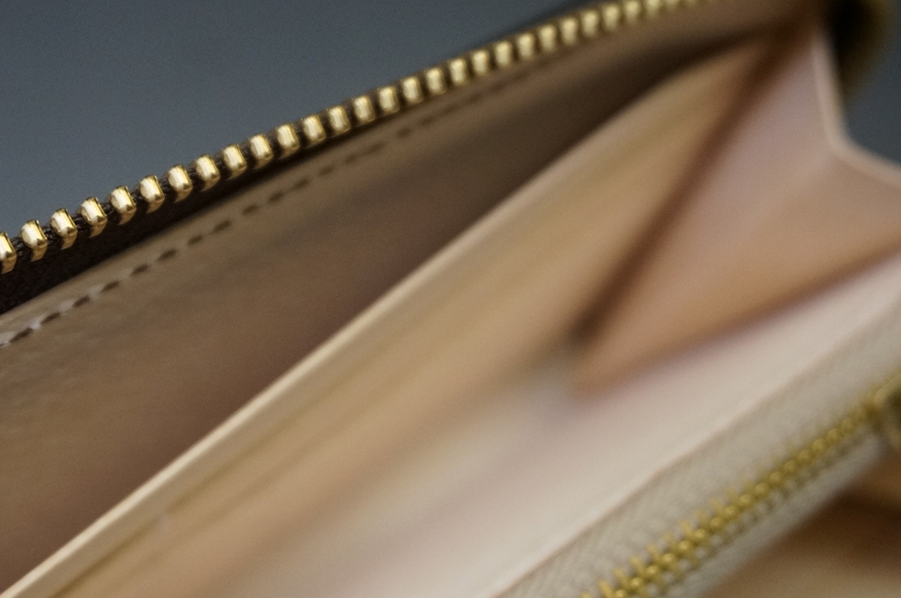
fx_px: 1567
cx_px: 385
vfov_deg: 21.6
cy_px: 284
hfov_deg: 32.0
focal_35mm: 63
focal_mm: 31
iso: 1600
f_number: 5
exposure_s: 1/160
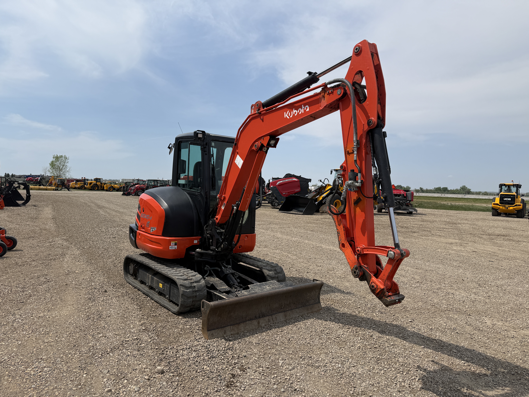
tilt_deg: +0.0
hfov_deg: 71.6
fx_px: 367
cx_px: 264
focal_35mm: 24
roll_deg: -0.8
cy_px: 198
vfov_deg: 56.8
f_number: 1.78
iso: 80
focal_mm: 6.76
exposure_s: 1/8130
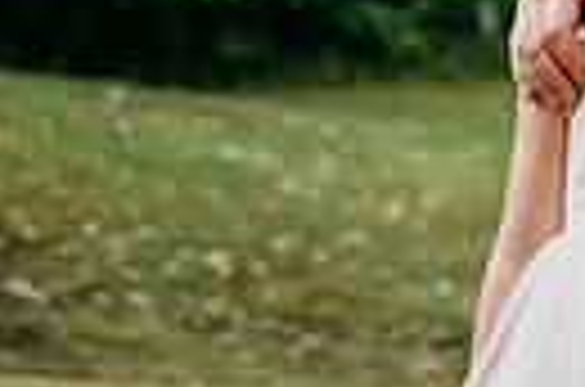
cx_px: 1076
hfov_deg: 7.2
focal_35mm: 279
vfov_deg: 4.8
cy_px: -533
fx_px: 4523
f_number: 2.8
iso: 200
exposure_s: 1/400
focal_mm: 55
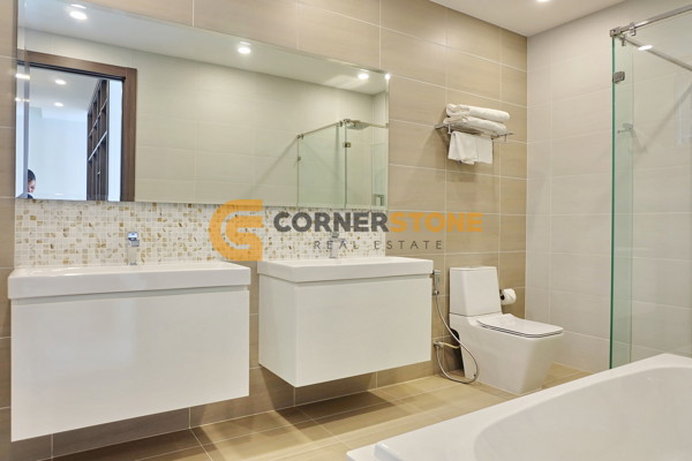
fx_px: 461
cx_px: 346
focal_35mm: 24
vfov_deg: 53.1
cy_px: 230
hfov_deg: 73.7
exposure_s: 1/30
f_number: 3.5
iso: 250
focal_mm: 16
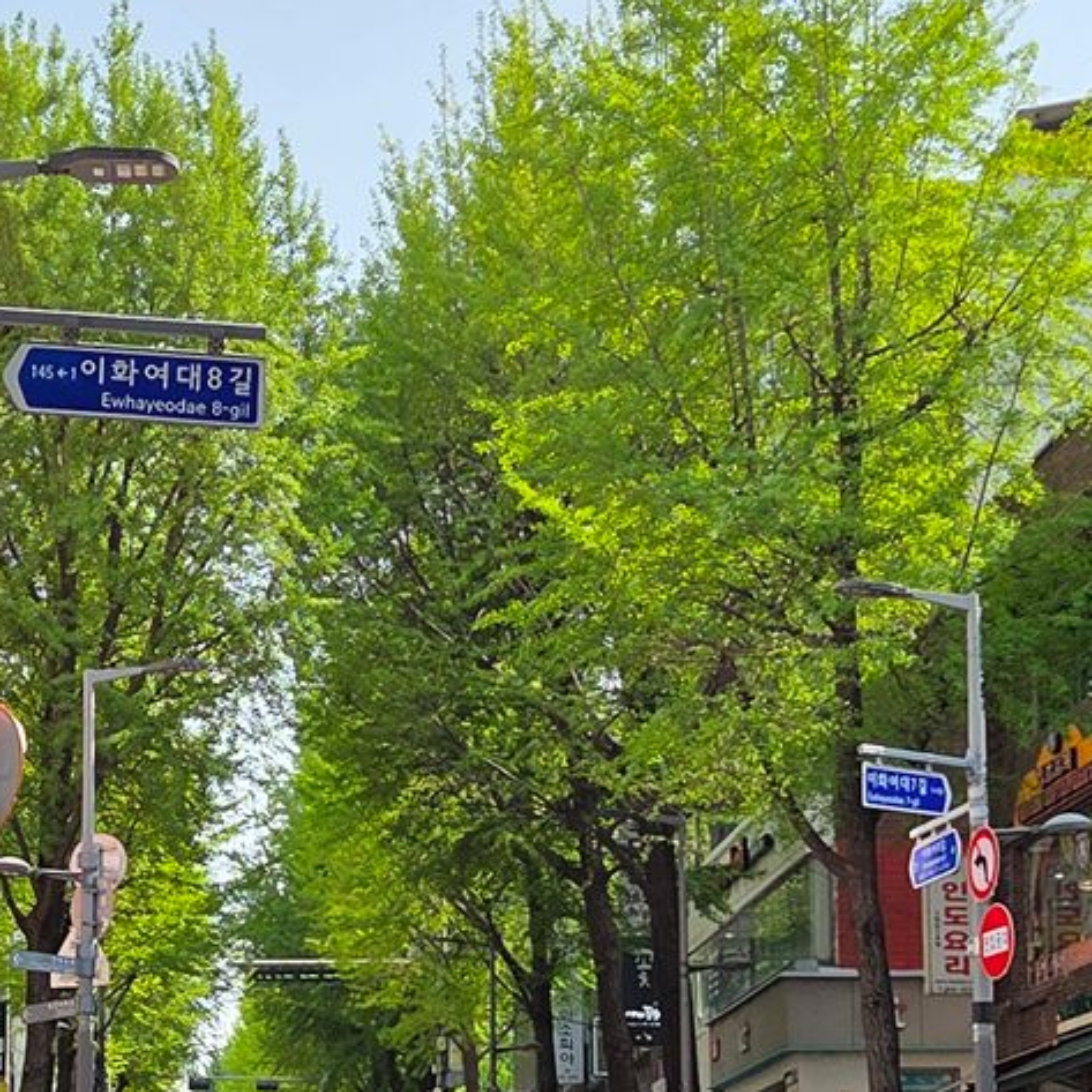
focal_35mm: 86
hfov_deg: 20.0
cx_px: 263
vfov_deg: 19.8
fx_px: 3069
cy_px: 983
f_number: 1.8
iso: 80
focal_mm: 5.4
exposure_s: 1/3717
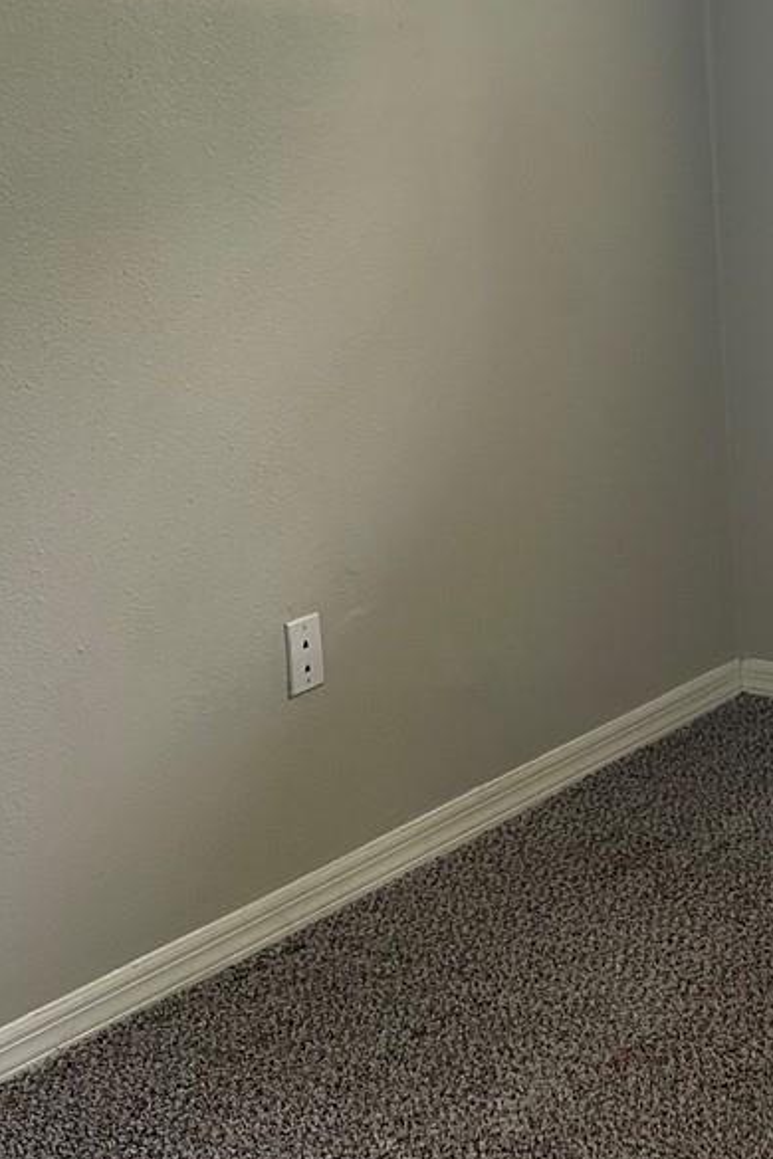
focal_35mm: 74
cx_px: 884
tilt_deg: -8.1
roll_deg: +2.7
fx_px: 2383
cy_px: 317
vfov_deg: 27.0
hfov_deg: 17.7
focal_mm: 5.7
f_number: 1.5
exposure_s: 1/121
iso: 125
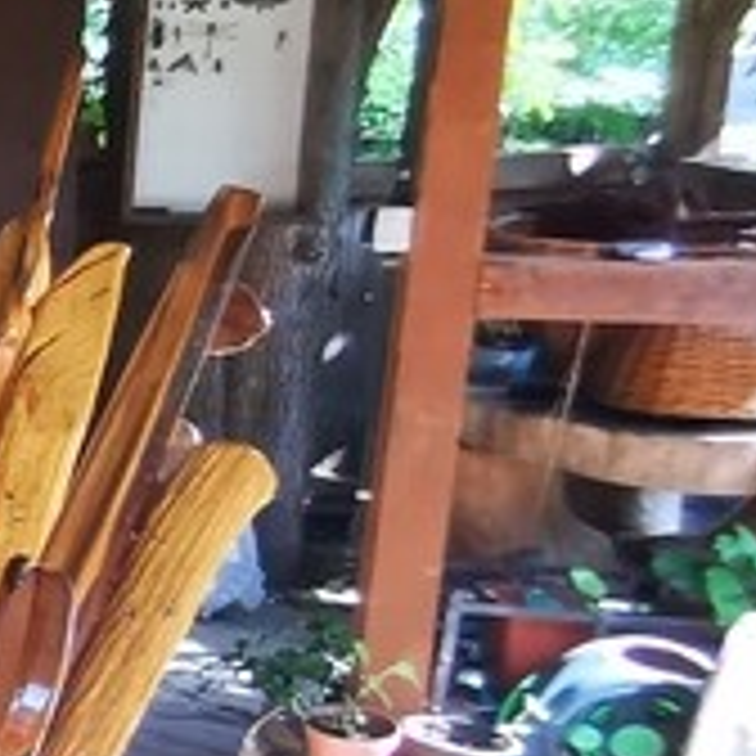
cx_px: -1202
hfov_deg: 13.2
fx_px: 2125
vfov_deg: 20.1
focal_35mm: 86
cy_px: 459
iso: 64
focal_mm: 2.35
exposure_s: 1/60
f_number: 2.2
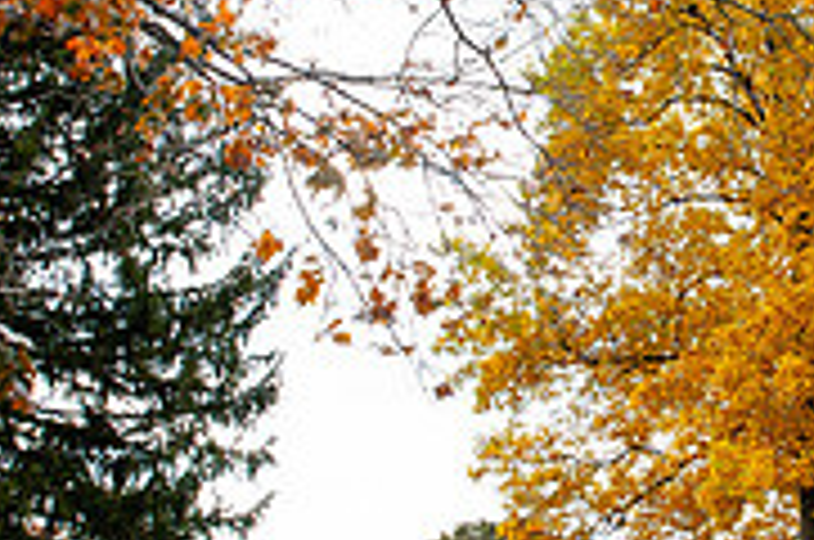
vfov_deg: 17.6
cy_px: 194
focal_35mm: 77
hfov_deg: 25.0
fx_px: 1738
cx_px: 823
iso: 400
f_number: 10
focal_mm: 24
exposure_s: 1/160
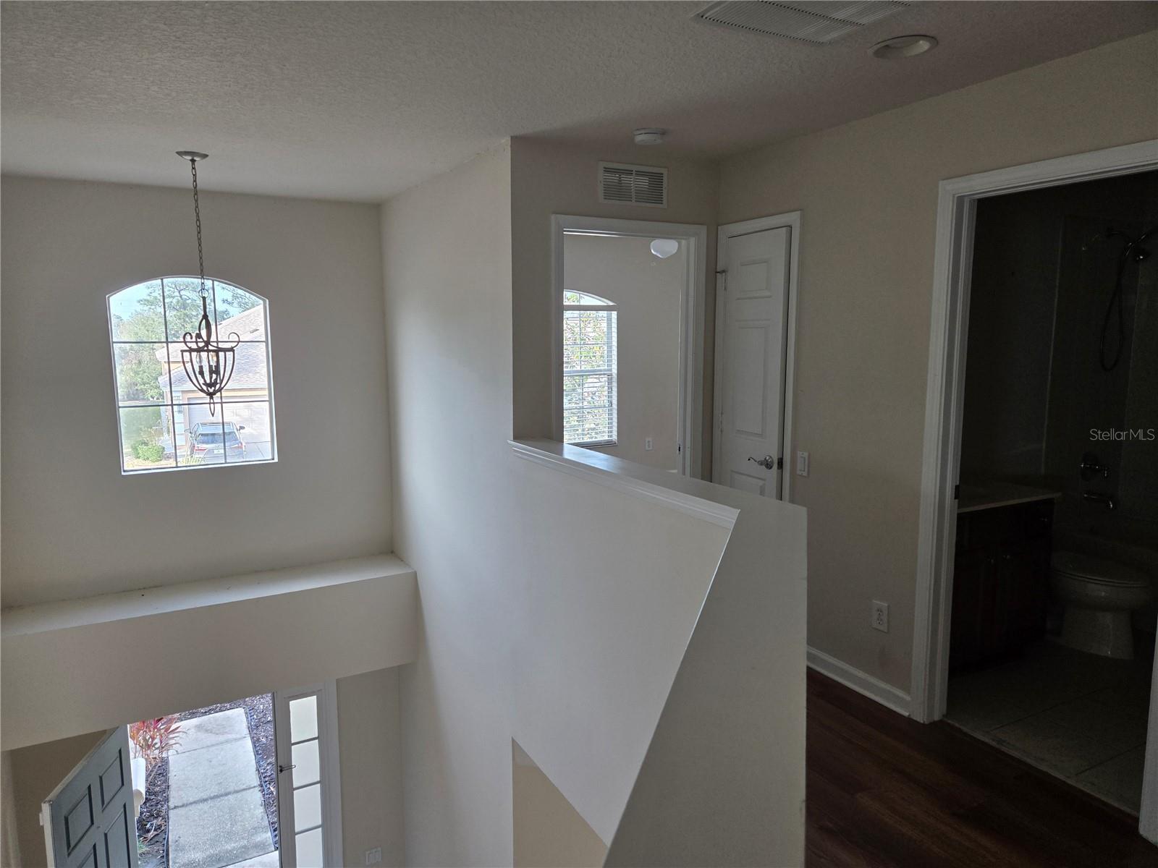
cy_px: 434
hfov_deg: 73.9
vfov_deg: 58.9
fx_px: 769
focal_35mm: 23
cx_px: 579
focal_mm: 5.4
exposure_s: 1/180
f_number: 1.8
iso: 100
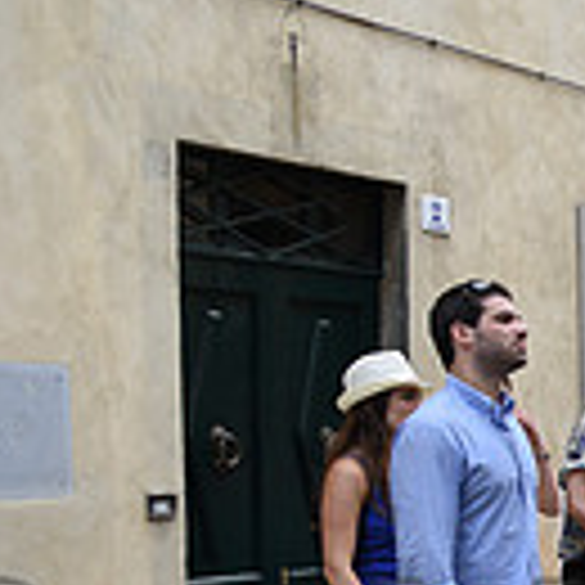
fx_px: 2027
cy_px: 682
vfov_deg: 15.9
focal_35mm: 106
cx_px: 1148
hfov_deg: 14.0
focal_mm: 28
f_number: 3.5
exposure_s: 1/160
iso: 64
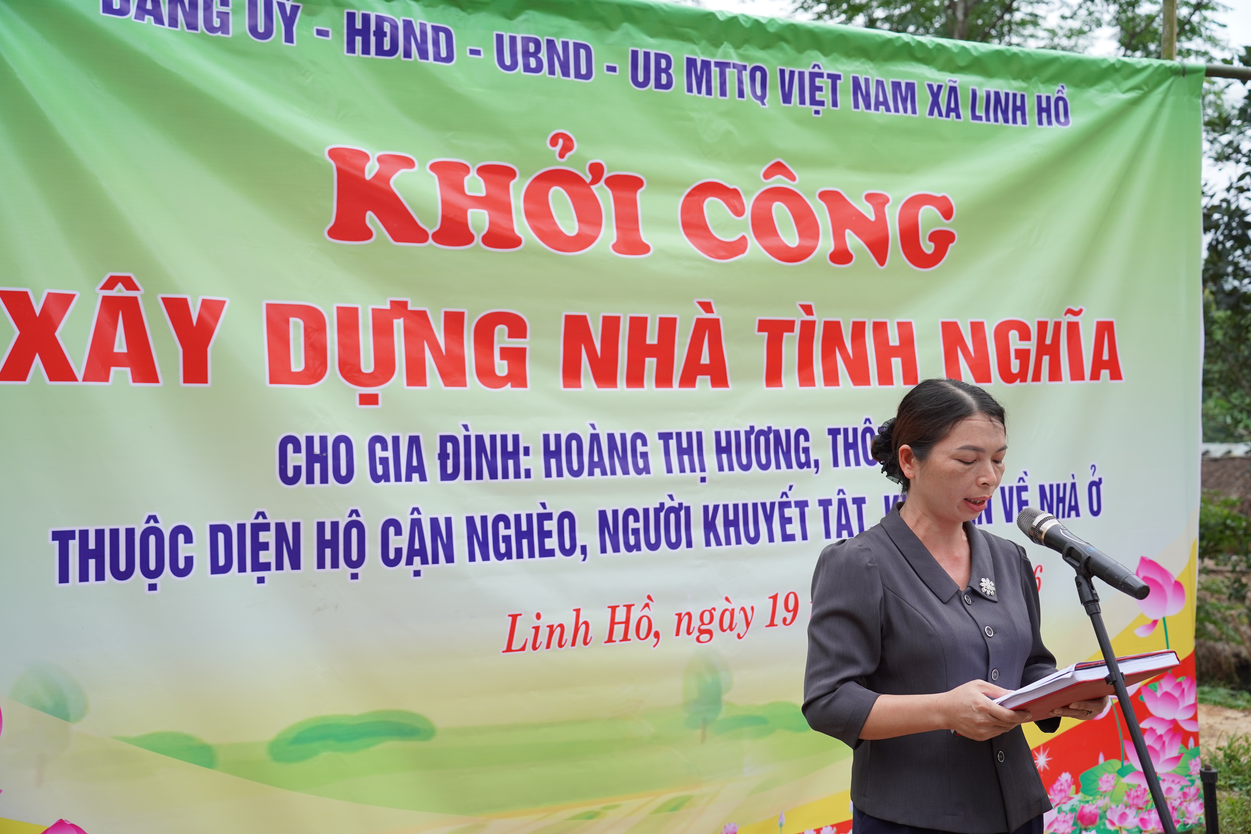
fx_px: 1147
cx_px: 626
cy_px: 417
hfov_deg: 57.2
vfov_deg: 40.0
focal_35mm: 33
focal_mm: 33
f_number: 4
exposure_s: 1/160
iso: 250
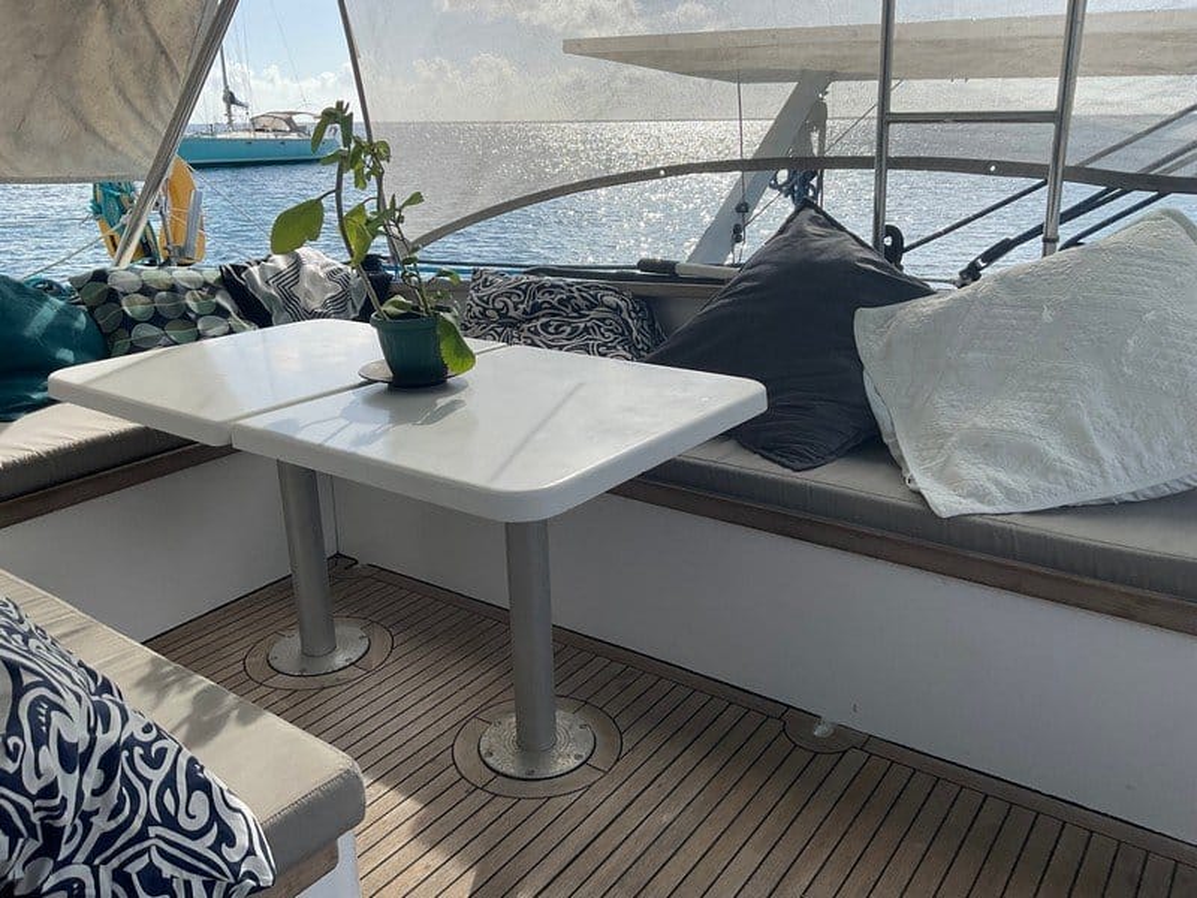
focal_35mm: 29
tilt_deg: -17.0
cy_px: 449
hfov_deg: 61.7
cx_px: 598
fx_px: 1003
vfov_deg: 48.2
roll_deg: +1.8
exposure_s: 1/1451
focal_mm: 3
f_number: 1.8
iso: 16
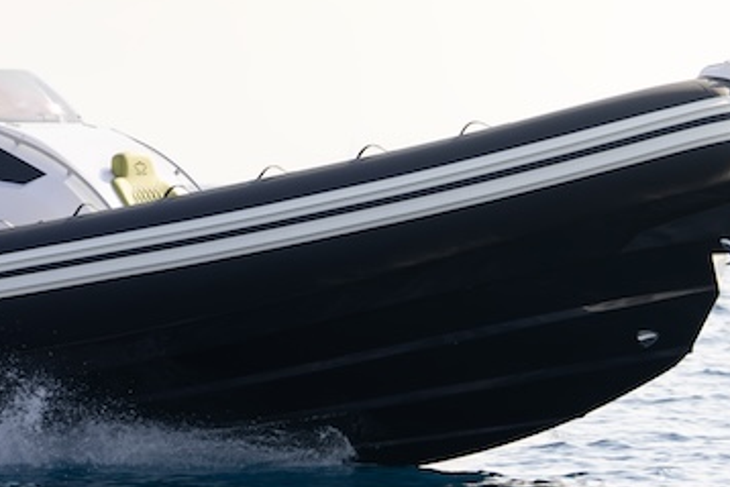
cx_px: -35
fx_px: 5274
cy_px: 38
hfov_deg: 7.9
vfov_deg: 5.3
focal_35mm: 260
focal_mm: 99
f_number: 4.5
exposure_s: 1/1000
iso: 100
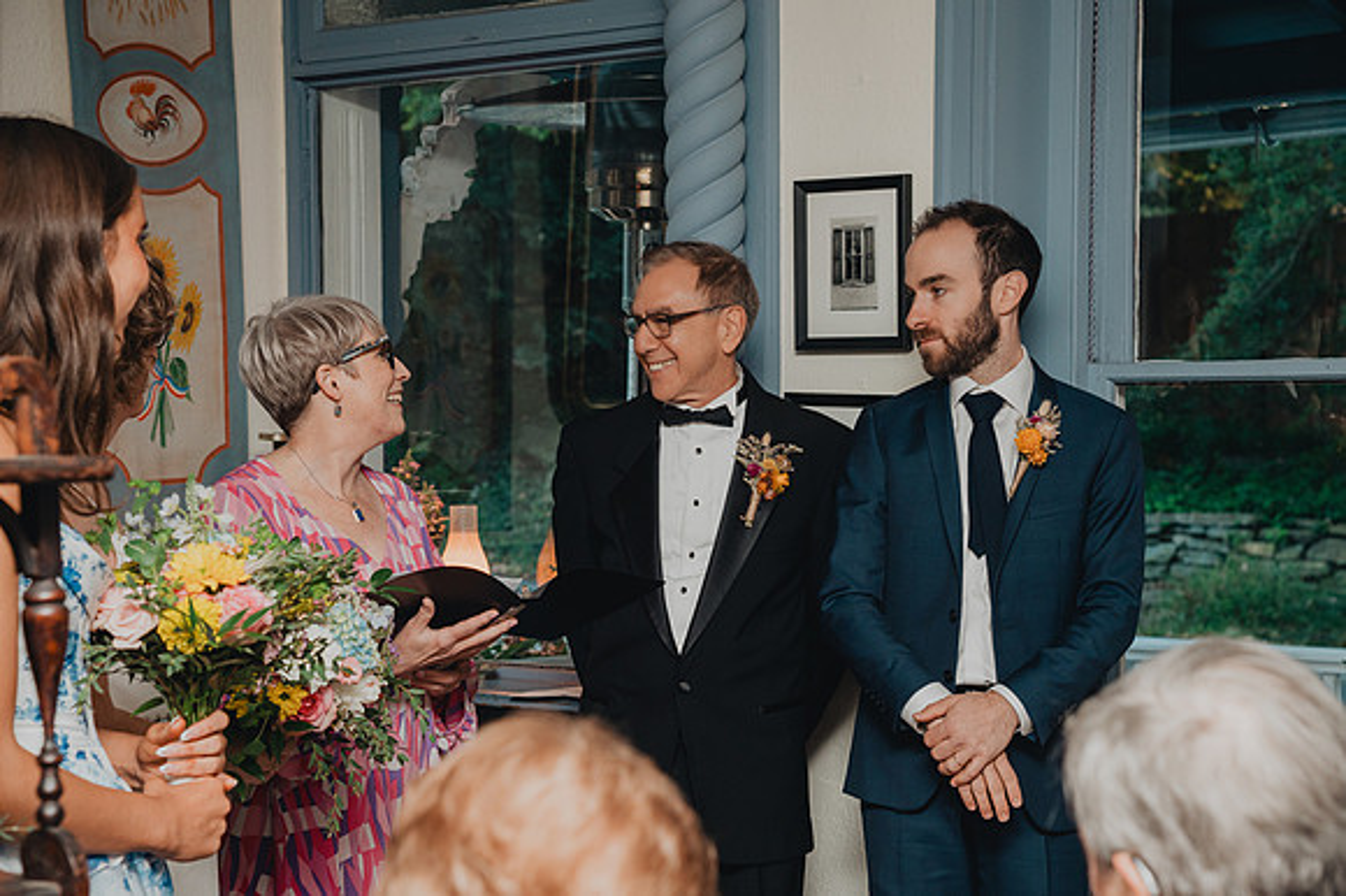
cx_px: 673
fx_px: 3085
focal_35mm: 83
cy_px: 448
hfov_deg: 24.6
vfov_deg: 16.5
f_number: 6.3
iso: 1000
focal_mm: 78
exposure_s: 1/200
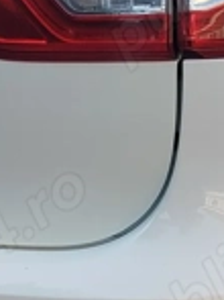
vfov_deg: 14.7
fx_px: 1132
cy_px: 337
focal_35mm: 131
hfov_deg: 11.3
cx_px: 96
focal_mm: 5.31
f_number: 1.7
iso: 50
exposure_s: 1/285
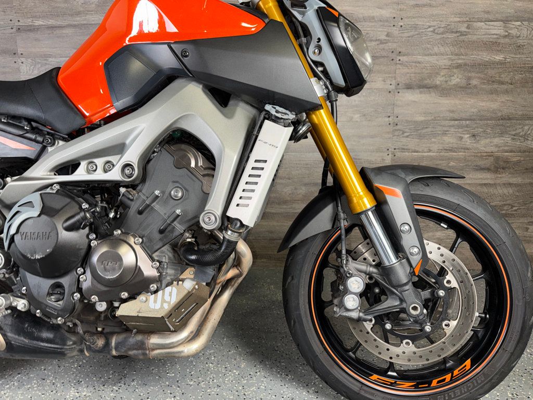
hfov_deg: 71.6
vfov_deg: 56.8
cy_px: 200
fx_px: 370
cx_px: 266
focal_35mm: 24
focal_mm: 6.76
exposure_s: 1/24
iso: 64
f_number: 1.78
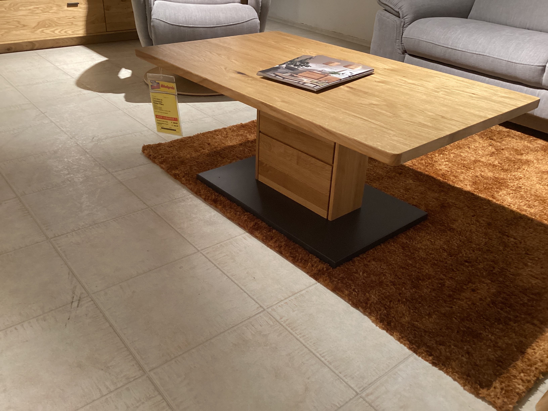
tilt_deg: -30.0
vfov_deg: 45.4
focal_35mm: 31
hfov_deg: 58.4
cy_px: 206
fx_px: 491
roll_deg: -2.7
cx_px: 274
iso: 320
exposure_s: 1/60
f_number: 2.4
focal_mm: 3.3
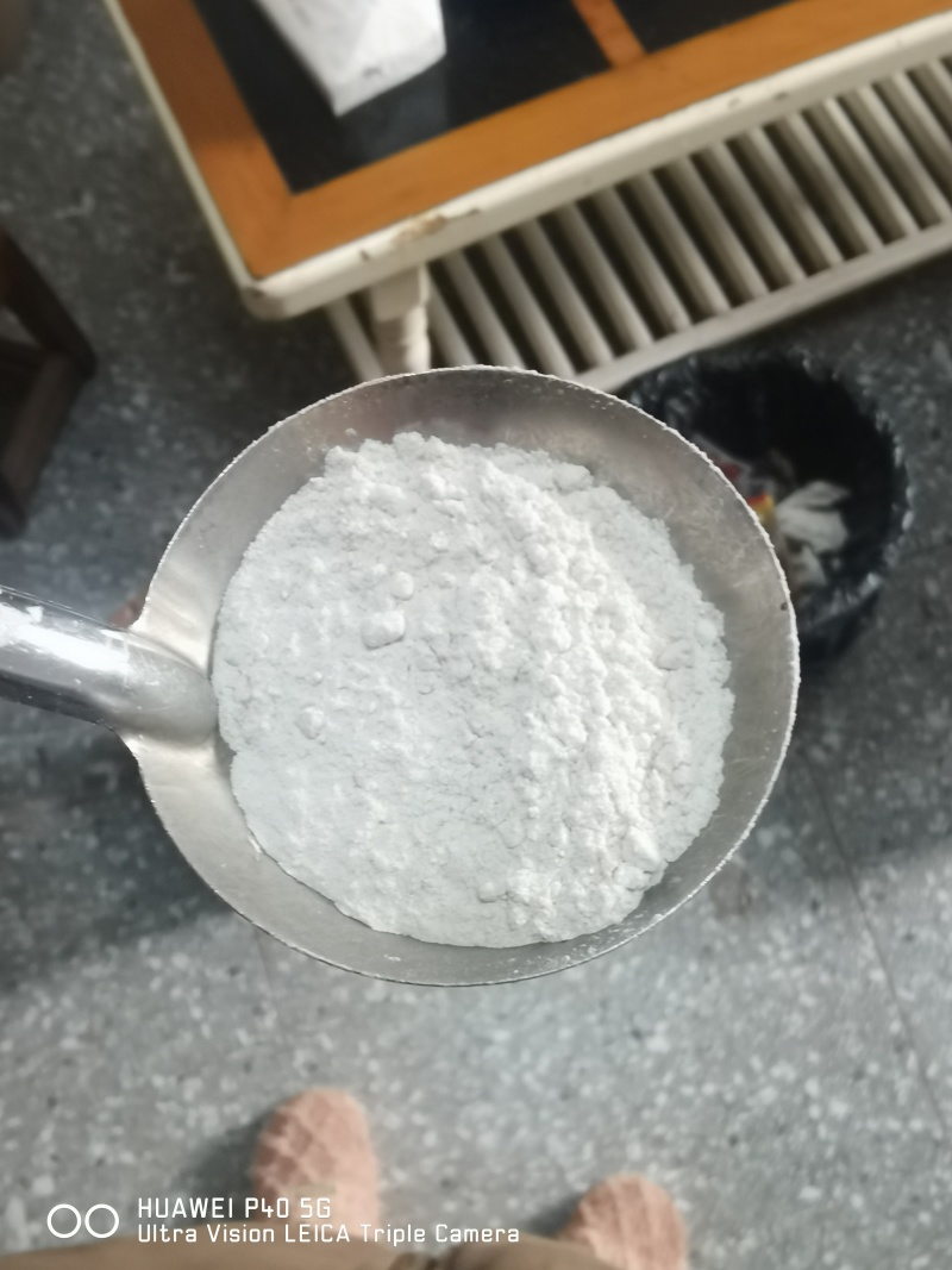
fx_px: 954
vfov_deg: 67.3
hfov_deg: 53.1
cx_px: 476
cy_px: 635
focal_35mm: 26
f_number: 2.2
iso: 200
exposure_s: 1/33.3
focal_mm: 2.26
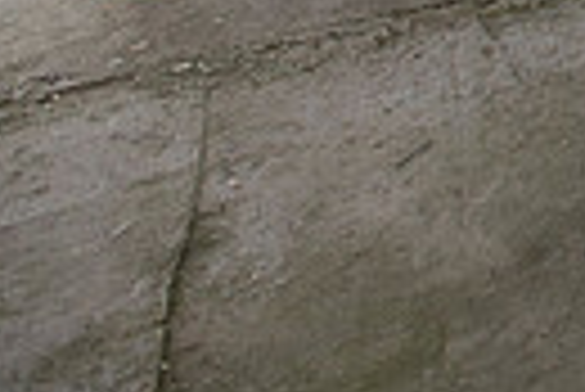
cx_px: 1143
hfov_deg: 18.5
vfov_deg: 14.2
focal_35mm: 76
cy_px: -453
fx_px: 1236
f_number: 4
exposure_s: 1/500
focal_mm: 17
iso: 500
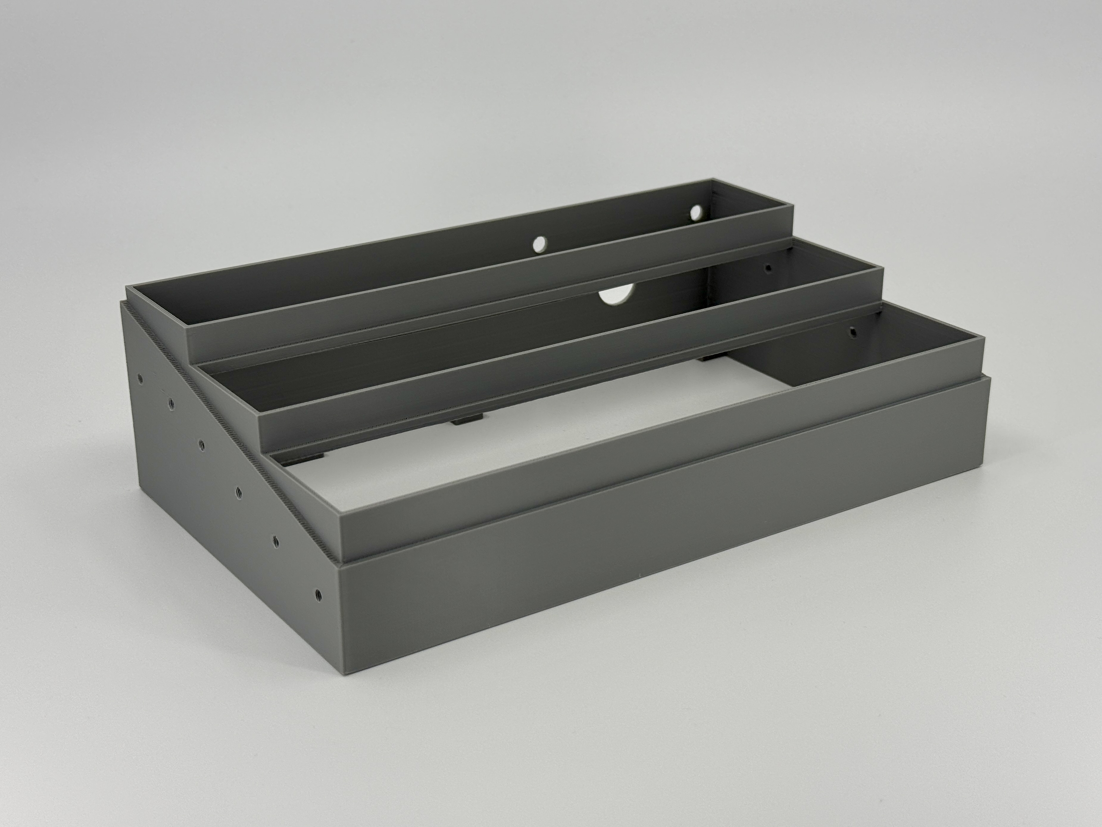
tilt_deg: -21.8
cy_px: 414
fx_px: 1528
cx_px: 551
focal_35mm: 48
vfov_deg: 30.3
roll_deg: +0.3
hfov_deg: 39.7
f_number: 1.78
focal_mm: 6.76
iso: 80
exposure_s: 1/1429
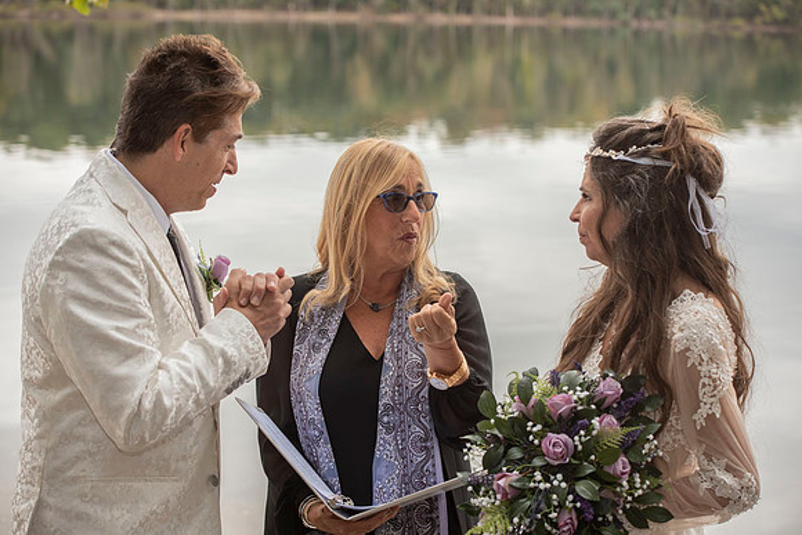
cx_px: 401
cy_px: 268
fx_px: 1560
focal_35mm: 70
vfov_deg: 19.5
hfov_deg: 28.8
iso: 160
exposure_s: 1/200
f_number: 5
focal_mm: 70
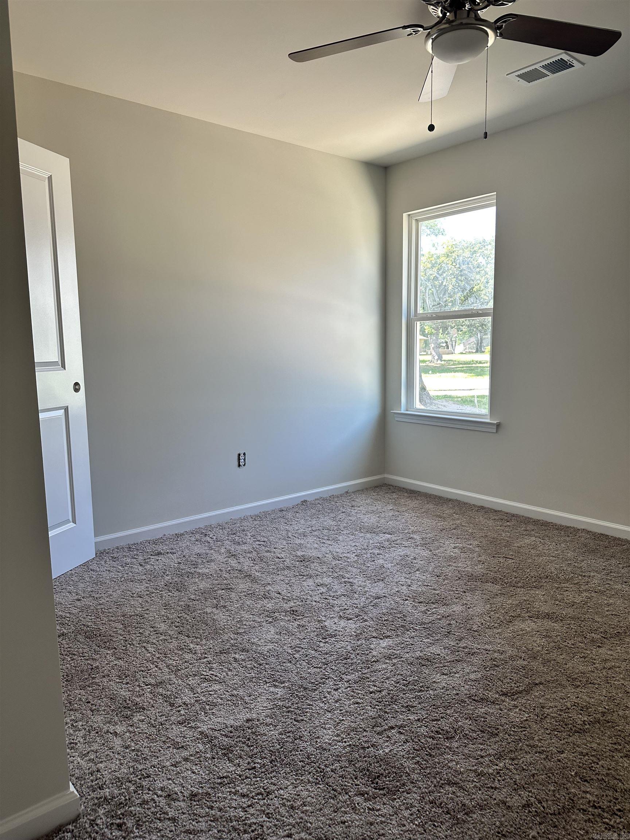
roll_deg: -0.1
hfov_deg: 56.8
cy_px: 420
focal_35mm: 24
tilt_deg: -6.9
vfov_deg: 71.6
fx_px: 582
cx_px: 315
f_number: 1.78
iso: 80
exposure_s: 1/120
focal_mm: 6.86
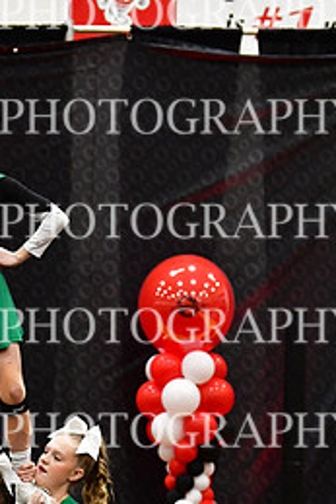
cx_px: -15
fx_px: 5159
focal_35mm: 369
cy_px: 483
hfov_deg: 3.7
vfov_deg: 5.6
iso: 4000
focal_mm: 110
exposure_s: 1/500
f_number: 3.5
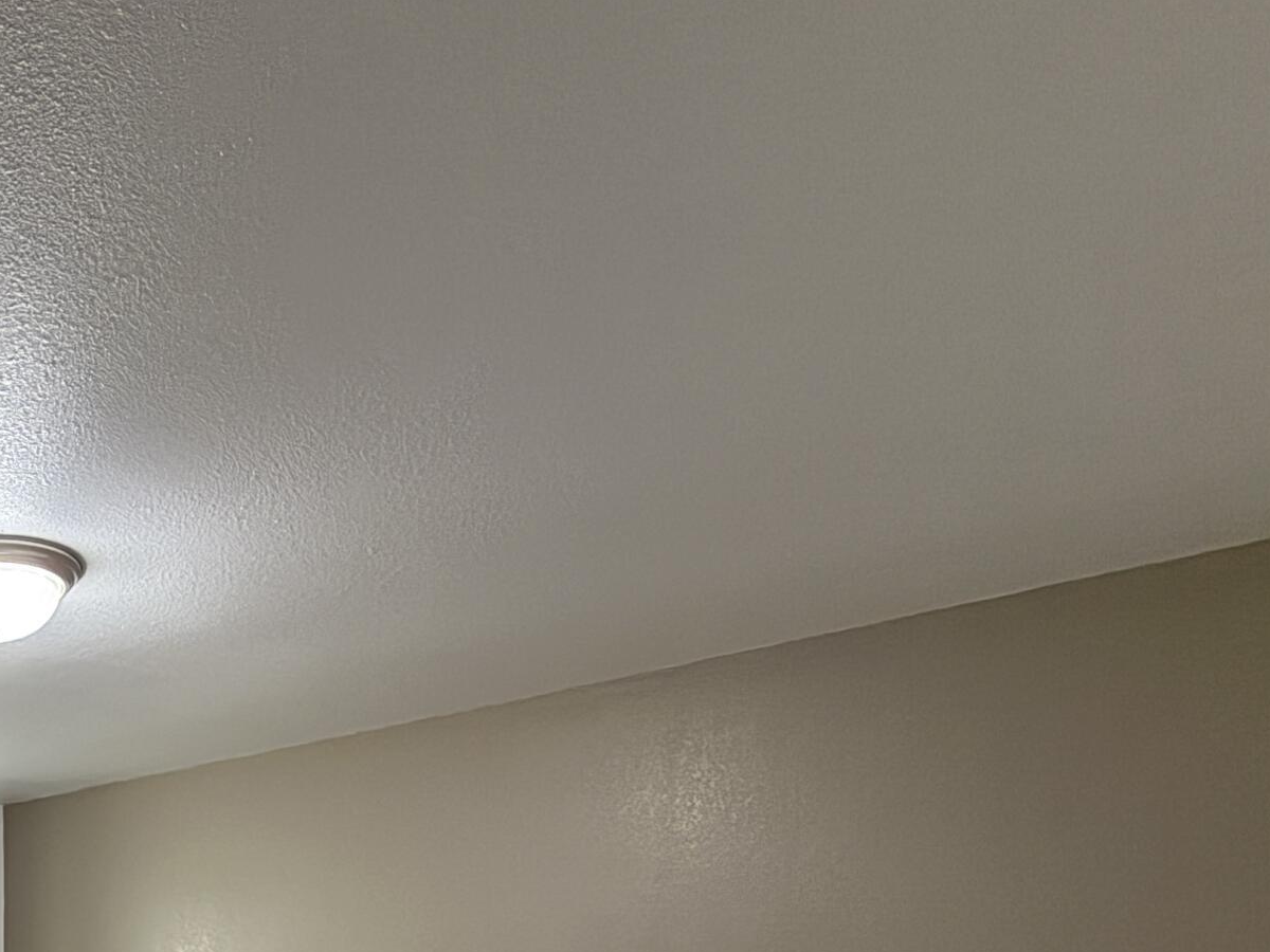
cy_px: 1116
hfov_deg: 43.7
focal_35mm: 35
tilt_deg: -2.9
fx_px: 1284
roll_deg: +0.8
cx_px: -43
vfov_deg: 33.7
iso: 400
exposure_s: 1/60
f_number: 2.2
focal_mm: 2.22
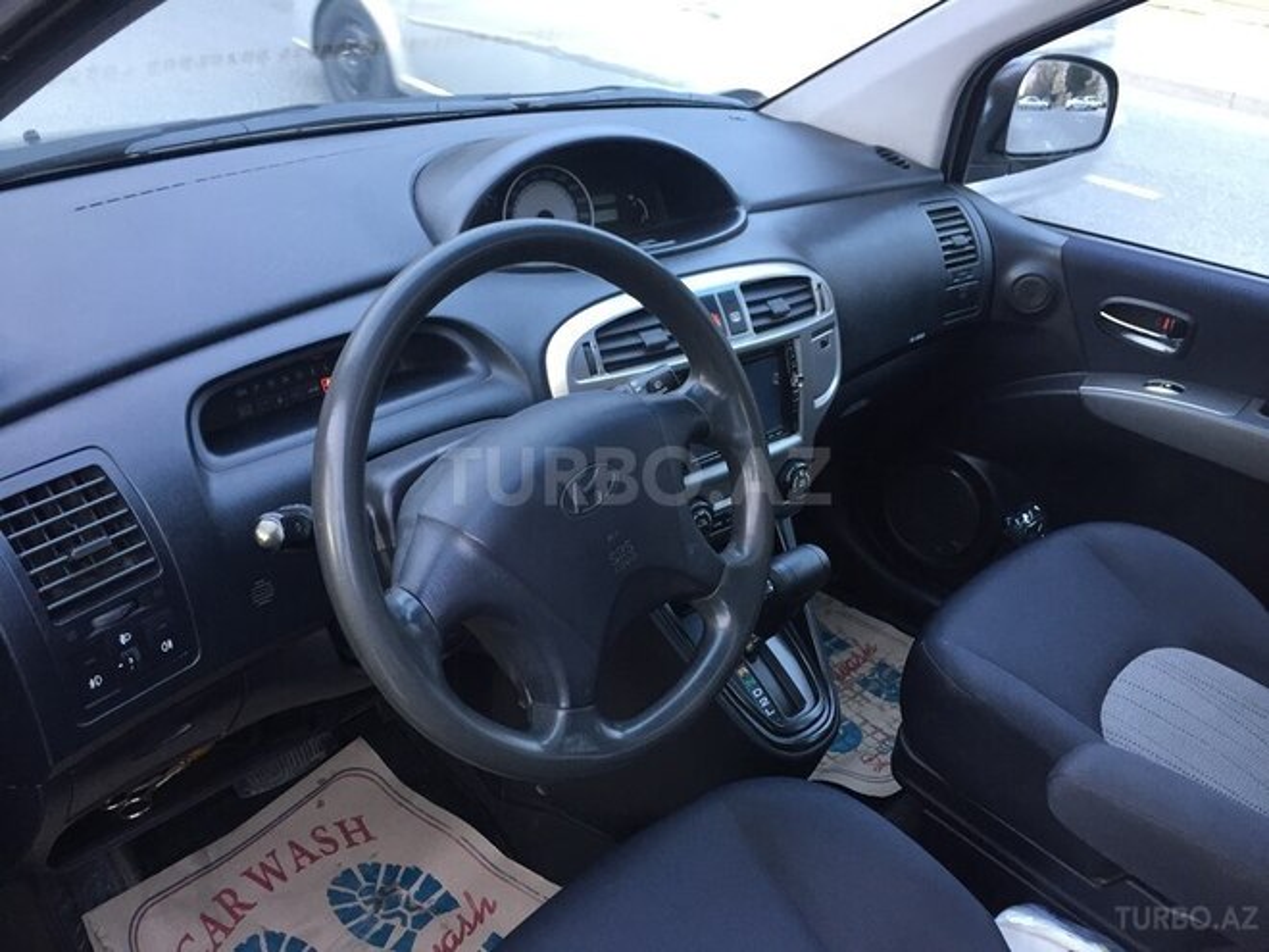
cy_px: 476
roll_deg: -8.1
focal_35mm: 29
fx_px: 1063
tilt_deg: -30.5
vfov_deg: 48.2
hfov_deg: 61.7
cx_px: 634
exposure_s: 1/33
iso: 64
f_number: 2.2
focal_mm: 4.15
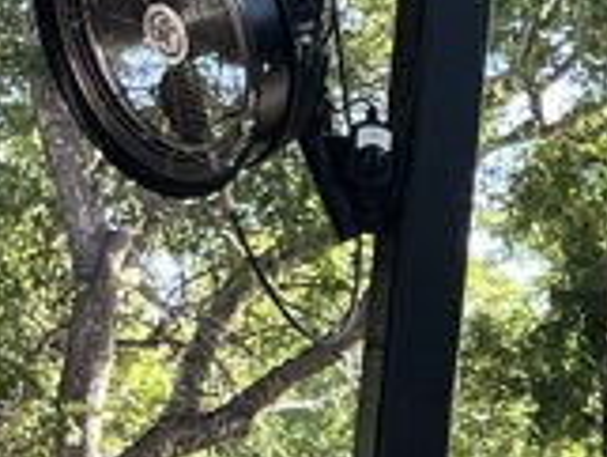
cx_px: 1259
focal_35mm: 194
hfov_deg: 9.5
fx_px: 3404
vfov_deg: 7.6
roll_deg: -3.2
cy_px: 23
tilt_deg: +9.1
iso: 40
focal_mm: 5.1
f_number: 1.6
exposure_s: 1/207
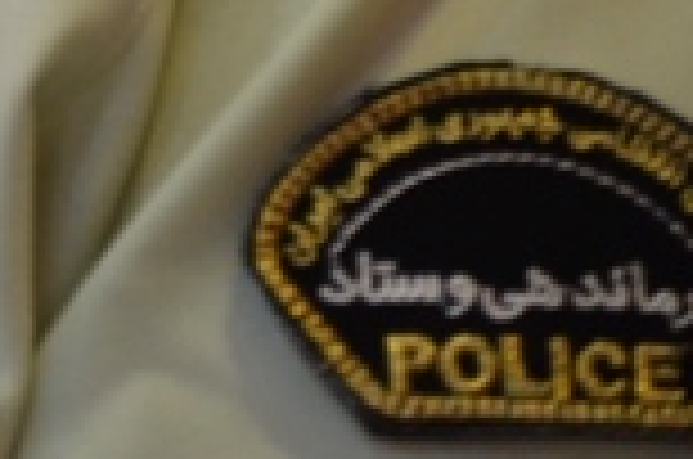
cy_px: -1048
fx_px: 17289
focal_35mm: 900
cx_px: -1602
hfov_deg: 2.3
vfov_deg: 1.5
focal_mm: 90
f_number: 5.6
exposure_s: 1/30
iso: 800
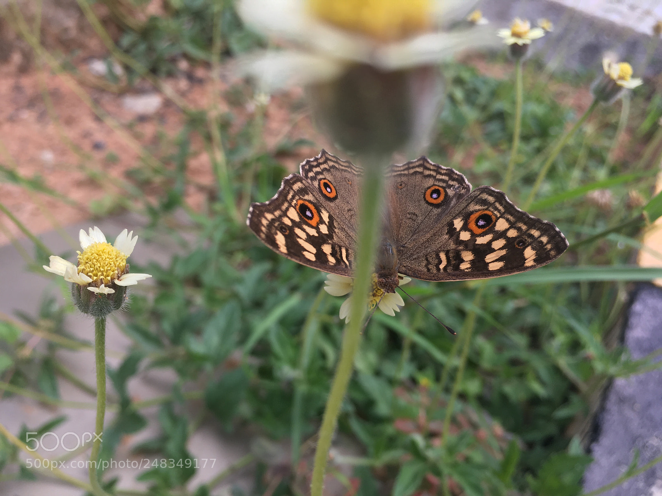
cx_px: 331
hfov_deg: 61.7
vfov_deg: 48.2
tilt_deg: -39.9
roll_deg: -15.8
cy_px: 248
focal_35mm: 29
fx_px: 555
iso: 25
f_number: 2.2
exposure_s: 1/193
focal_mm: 4.15
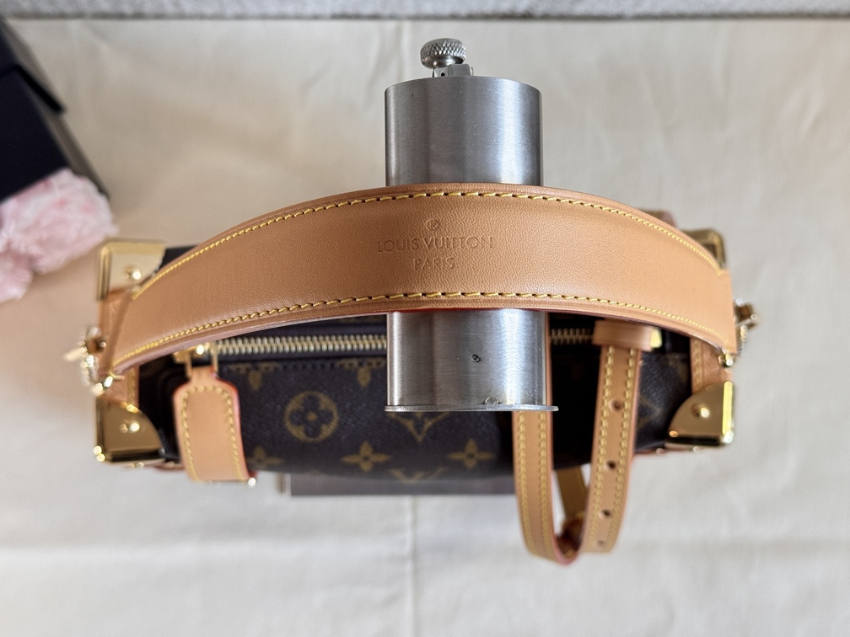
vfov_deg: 30.3
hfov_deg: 39.7
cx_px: 425
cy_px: 318
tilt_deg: -83.5
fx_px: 1179
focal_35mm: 48
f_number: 1.78
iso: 160
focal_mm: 6.76
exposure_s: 1/100
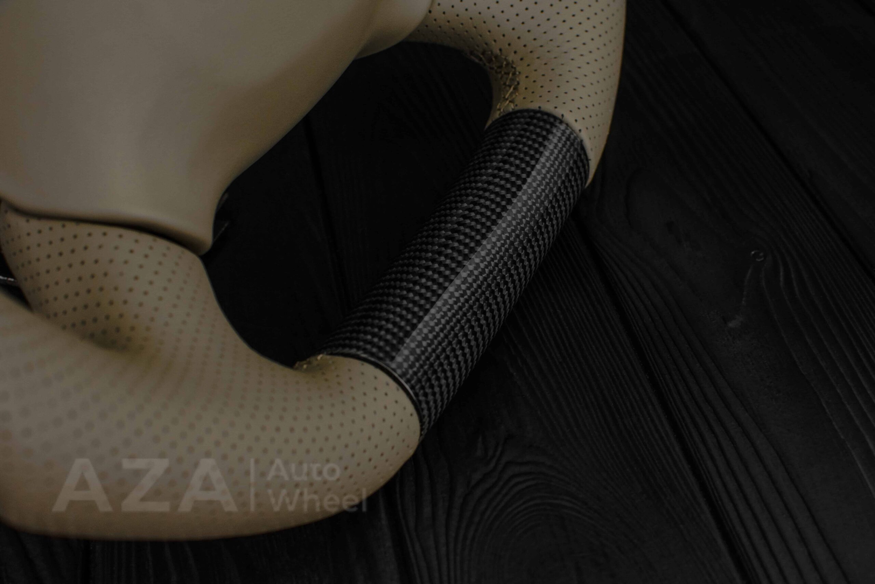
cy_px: 292
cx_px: 438
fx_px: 1276
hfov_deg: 37.8
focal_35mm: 52
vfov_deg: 25.8
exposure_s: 1/125
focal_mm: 35
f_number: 6.3
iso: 500
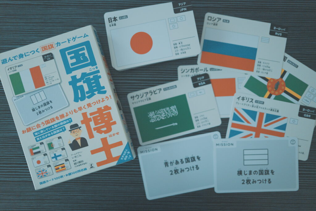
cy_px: 106
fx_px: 351
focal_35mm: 40
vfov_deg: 33.4
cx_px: 158
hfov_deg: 48.5
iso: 3200
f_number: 2
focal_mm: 40
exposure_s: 1/40
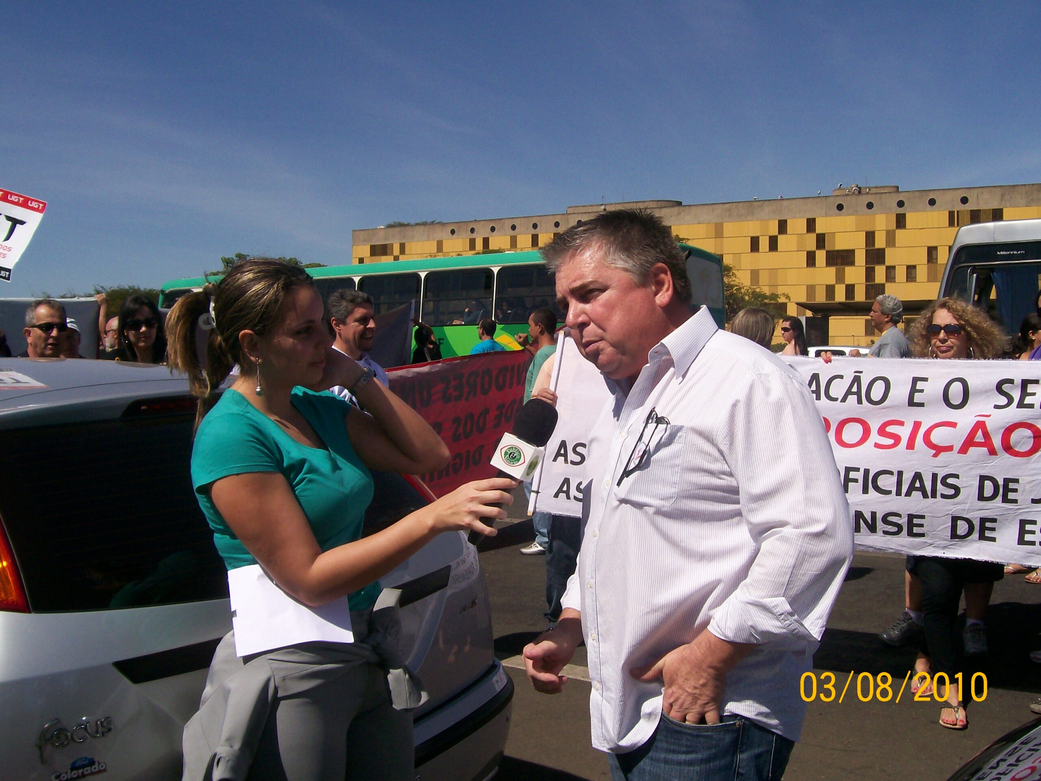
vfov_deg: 39.7
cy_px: 390
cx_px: 520
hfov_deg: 51.4
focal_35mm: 36
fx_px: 1083
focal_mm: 6
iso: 80
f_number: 4.8
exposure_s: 1/1292
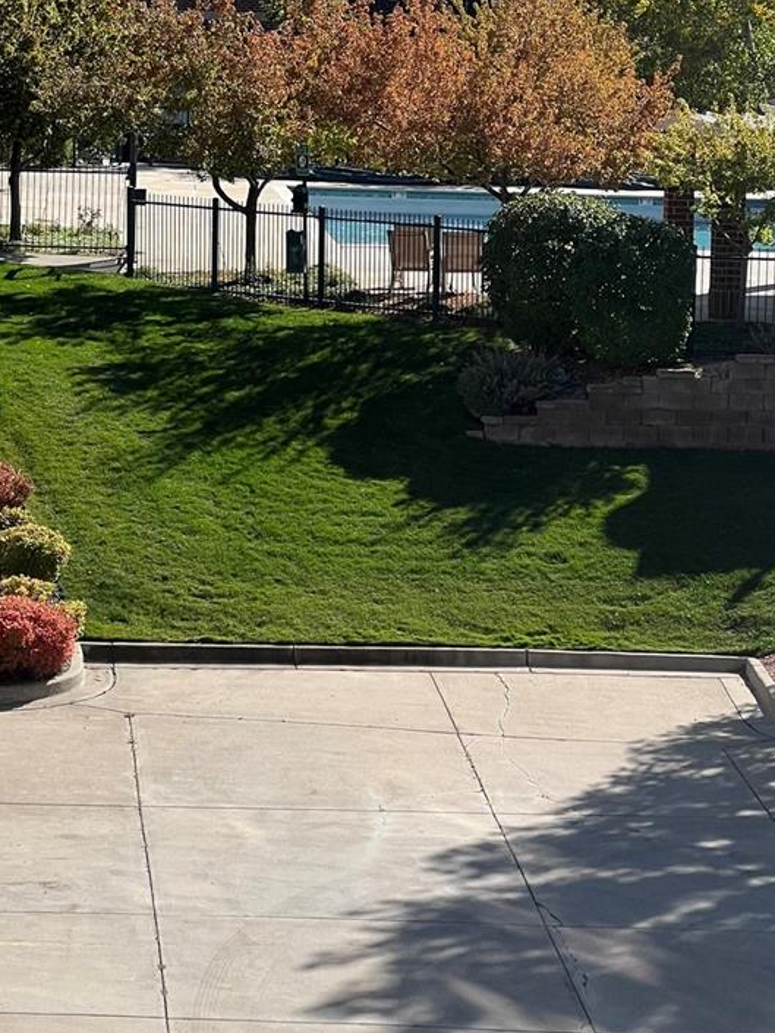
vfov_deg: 15.0
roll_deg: -1.6
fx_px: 3909
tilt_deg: -3.1
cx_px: 179
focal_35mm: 131
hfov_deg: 11.3
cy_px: 230
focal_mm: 9
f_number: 2.8
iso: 32
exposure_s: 1/791
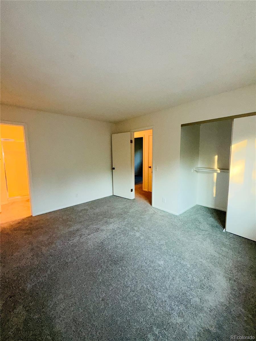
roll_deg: +0.3
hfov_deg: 85.7
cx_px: 128
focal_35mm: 14
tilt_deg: -6.6
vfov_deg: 102.1
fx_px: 138
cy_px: 170
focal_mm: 2.22
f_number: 2.2
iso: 320
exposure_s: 1/60
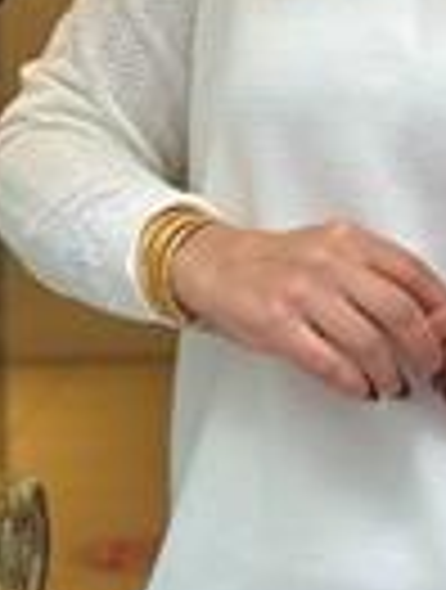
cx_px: 590
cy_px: 7
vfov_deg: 12.9
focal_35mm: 151
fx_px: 2581
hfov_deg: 9.7
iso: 80
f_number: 1.78
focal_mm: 6.86
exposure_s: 1/241
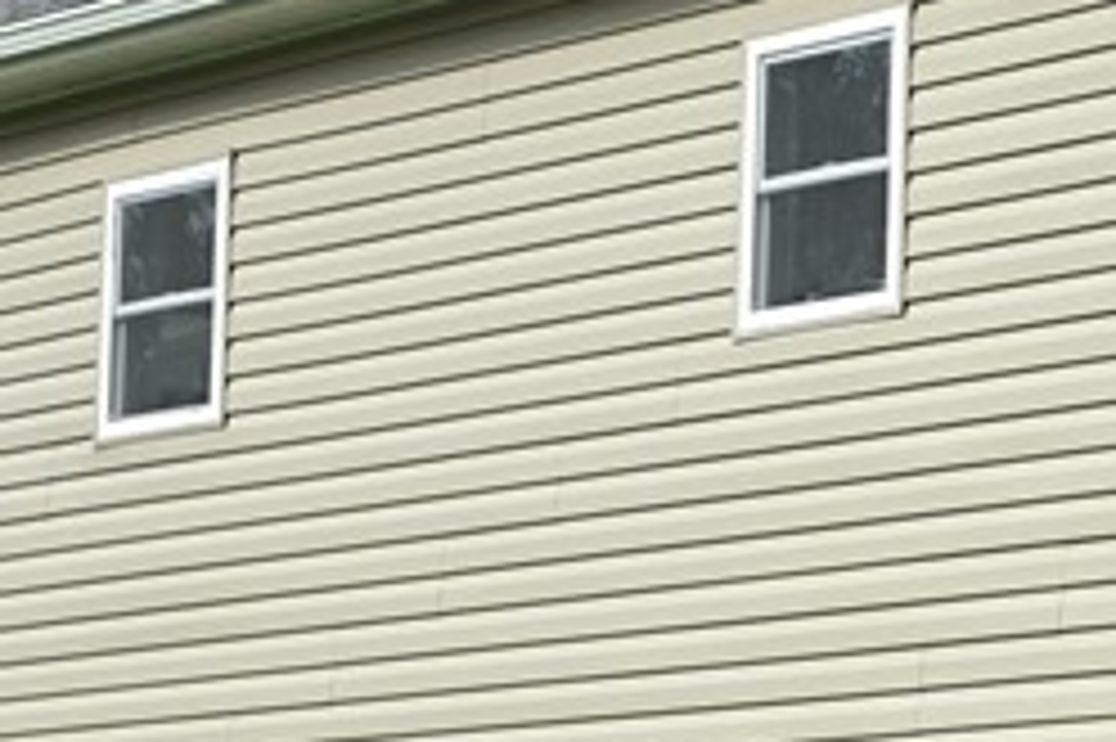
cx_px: 1760
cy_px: 697
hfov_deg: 11.9
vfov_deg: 8.3
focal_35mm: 164
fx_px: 5086
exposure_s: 1/100
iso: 100
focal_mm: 25
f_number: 8
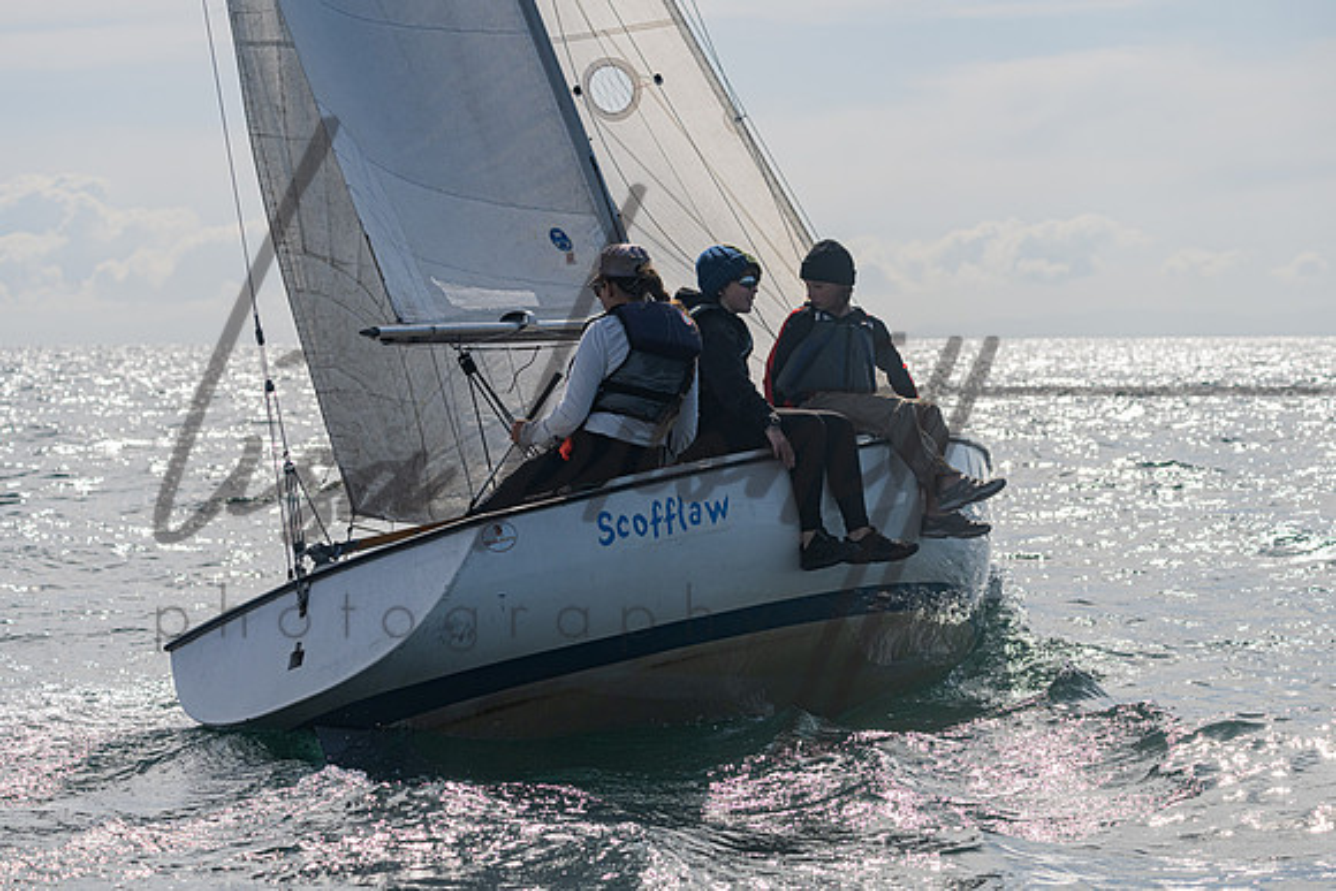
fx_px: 4499
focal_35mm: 121
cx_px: 688
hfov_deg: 16.9
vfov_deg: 11.3
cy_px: 393
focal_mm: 100
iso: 320
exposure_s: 1/4000
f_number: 6.3
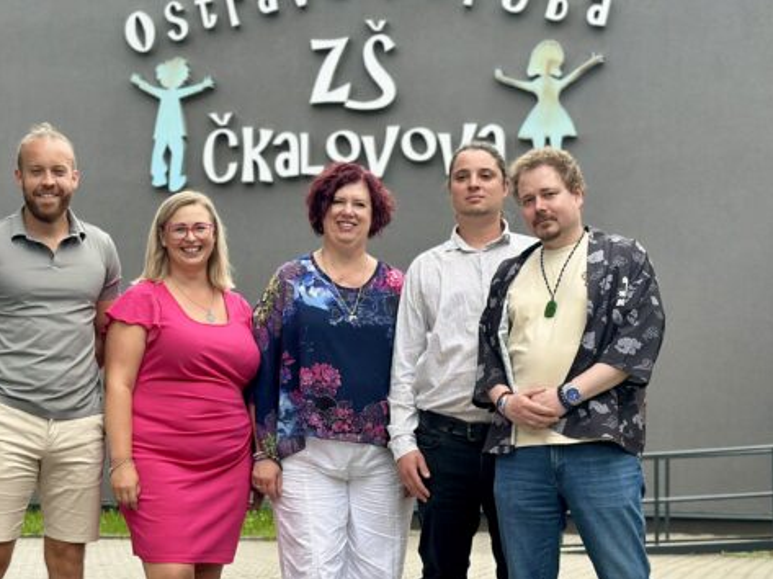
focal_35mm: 78
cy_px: 353
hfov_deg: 25.0
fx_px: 1740
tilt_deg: +3.4
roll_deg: -0.8
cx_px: 361
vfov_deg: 18.8
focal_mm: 6.86
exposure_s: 1/864
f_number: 1.78
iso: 80
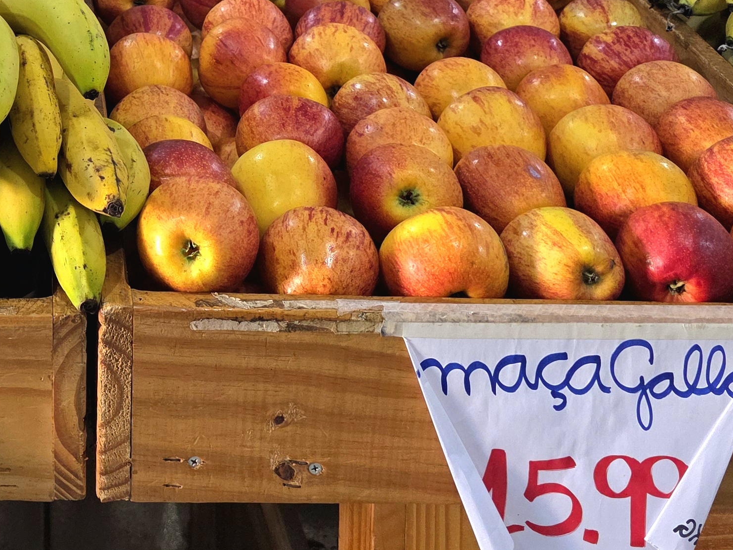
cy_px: -94
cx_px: -31
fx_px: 1313
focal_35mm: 62
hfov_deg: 28.8
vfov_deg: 22.0
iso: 250
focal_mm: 6.3
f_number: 1.7
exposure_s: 1/120
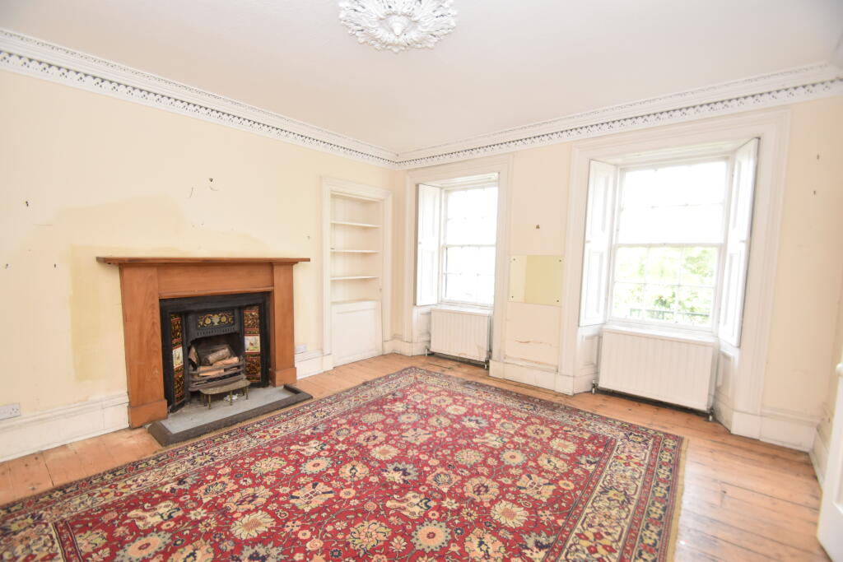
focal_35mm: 15
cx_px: 422
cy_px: 281
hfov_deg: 100.4
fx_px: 351
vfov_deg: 77.3
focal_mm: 10
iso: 800
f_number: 4
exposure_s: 1/125
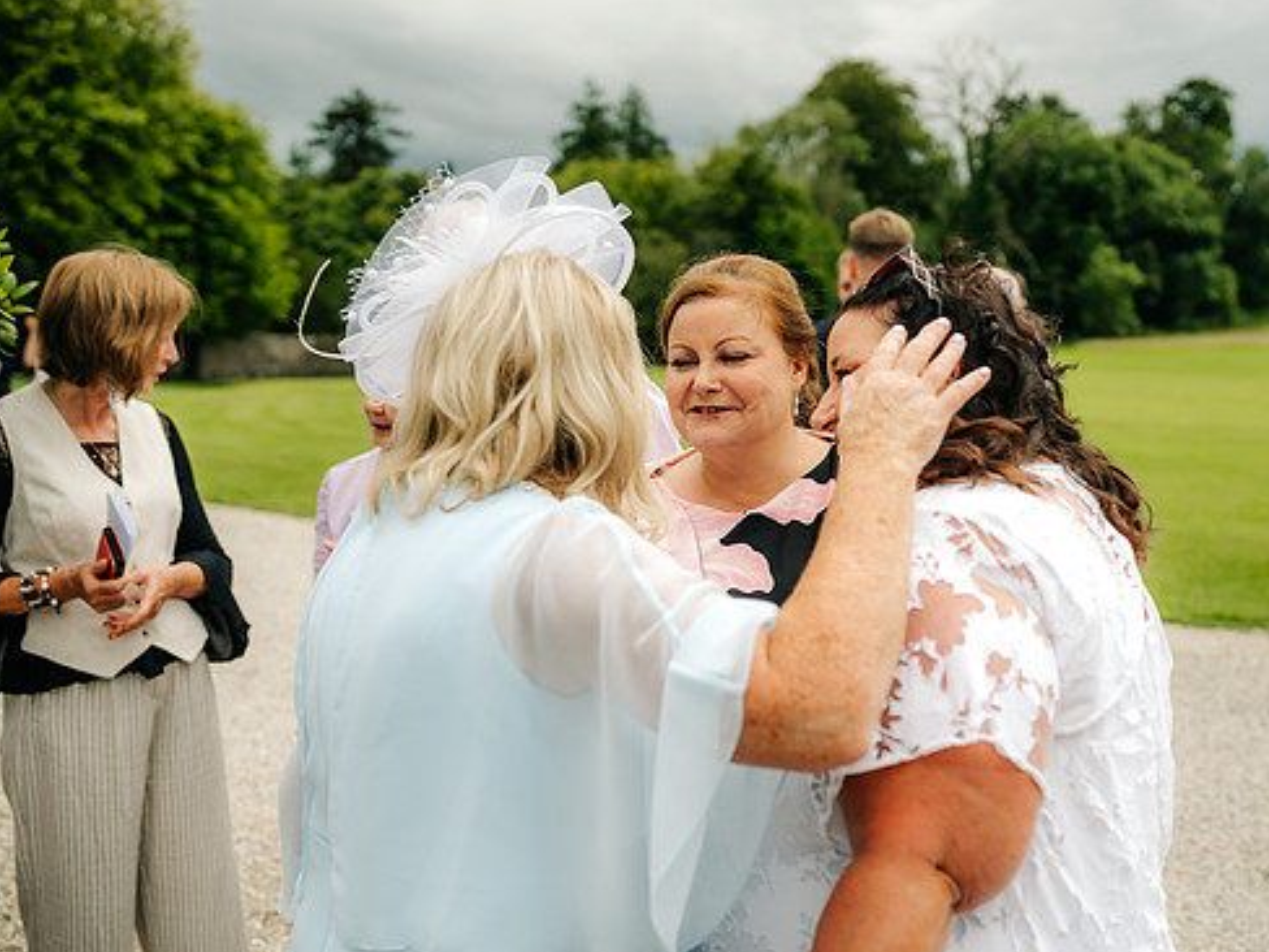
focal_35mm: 40
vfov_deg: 36.0
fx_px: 1466
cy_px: 498
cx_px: 739
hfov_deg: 46.6
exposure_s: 1/2500
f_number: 2.5
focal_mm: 35
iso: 100
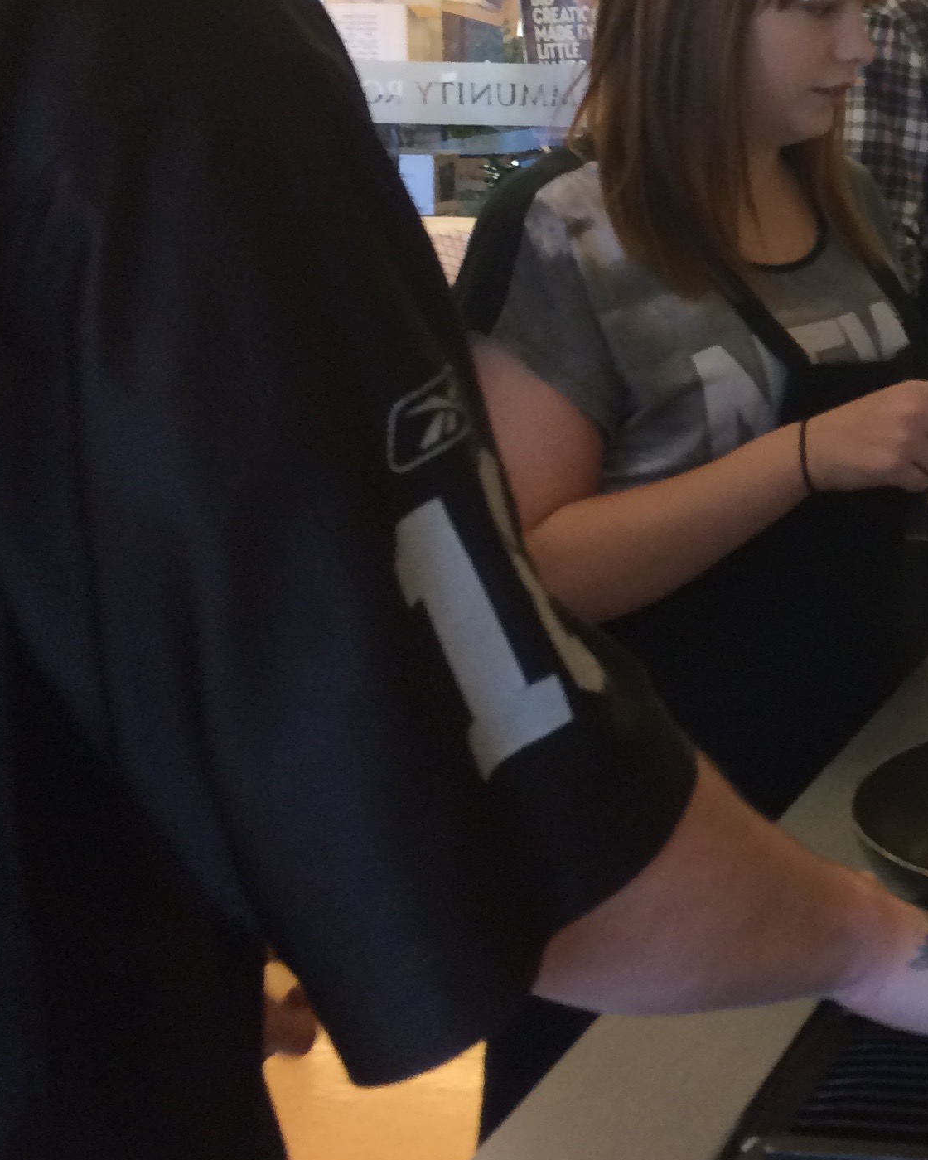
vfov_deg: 28.2
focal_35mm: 66
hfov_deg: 20.6
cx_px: 1289
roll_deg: -1.2
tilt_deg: -4.9
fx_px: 2266
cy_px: 244
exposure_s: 1/30
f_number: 2.2
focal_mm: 4.15
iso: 40
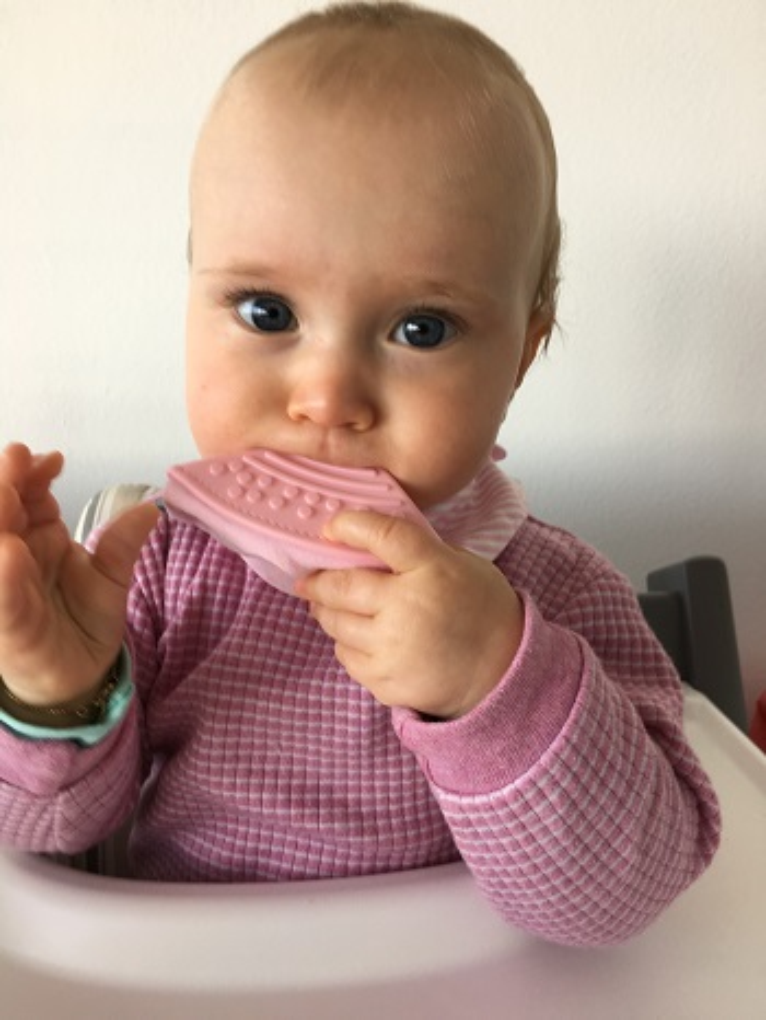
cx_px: 383
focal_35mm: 29
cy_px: 510
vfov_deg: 61.6
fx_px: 855
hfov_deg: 48.3
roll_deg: +2.0
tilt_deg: -11.2
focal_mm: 4.15
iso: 25
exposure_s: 1/33
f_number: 2.2
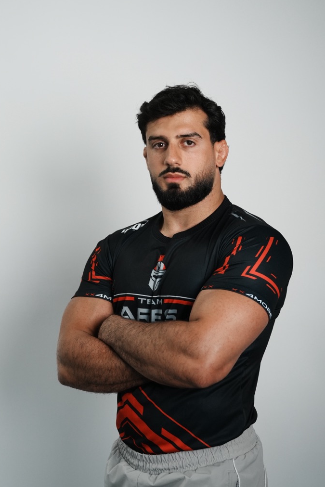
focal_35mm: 56
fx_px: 758
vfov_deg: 35.6
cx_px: 162
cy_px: 246
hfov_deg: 24.2
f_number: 2.8
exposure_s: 1/200
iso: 500
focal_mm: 36
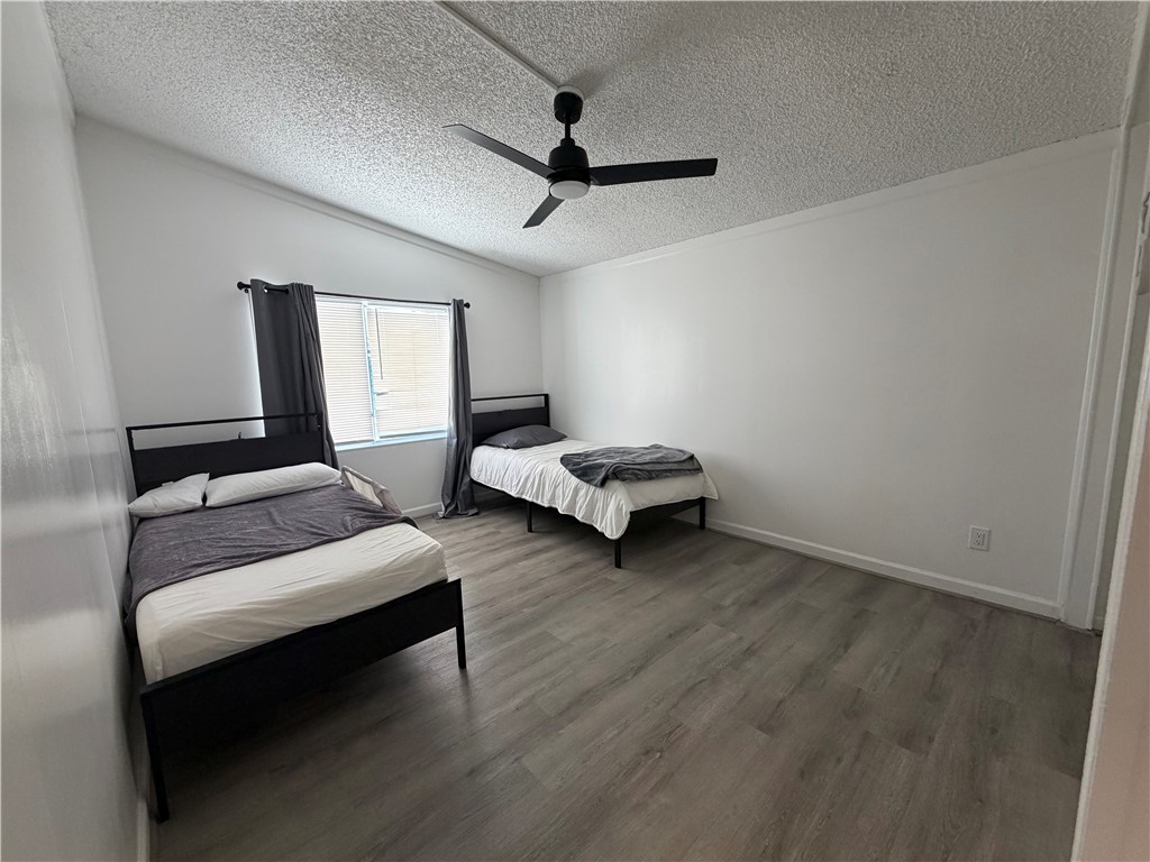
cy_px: 431
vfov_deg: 85.7
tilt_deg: -8.1
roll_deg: +1.5
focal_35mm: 14
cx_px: 575
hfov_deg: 102.1
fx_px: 465
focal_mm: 2.22
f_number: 2.2
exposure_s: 1/121
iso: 200
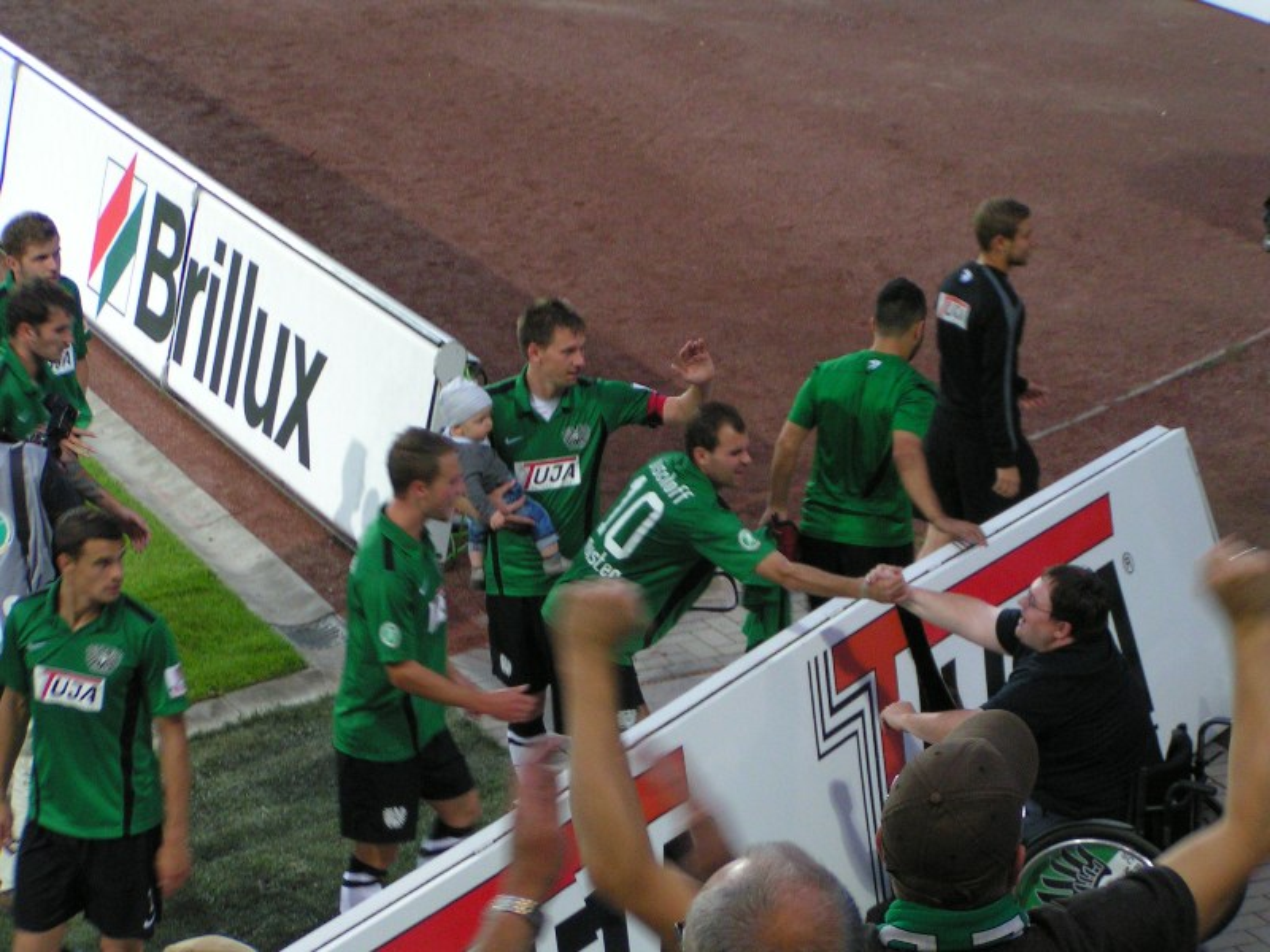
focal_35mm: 108
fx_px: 3962
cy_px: 476
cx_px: 635
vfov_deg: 13.7
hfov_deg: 18.2
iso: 200
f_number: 3.5
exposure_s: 1/50
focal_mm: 16.6
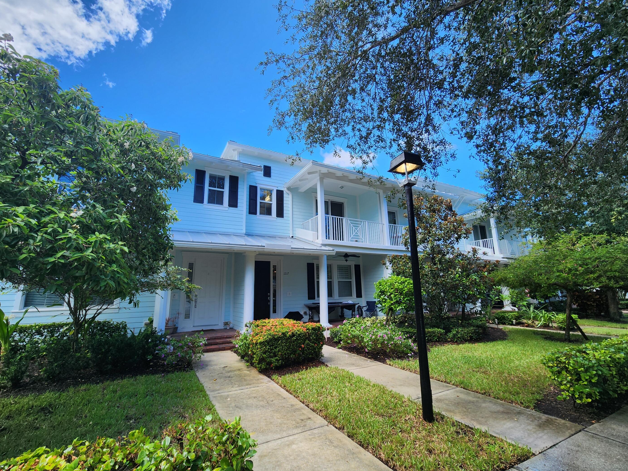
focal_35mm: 14
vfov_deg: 85.7
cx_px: 311
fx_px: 254
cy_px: 231
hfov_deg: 102.1
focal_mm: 2.2
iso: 50
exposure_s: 1/360
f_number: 2.2
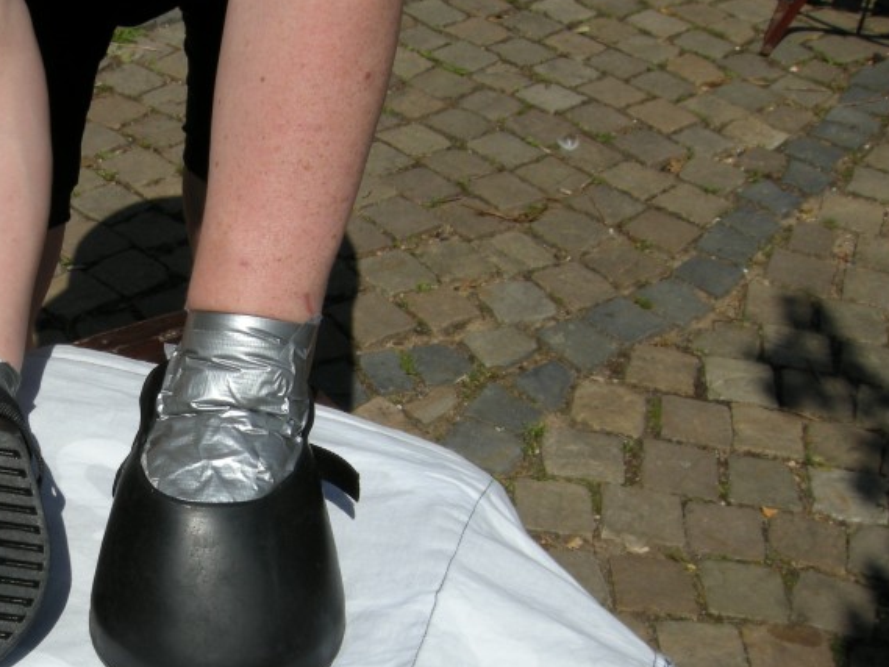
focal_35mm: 63
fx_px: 1618
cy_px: 547
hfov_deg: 29.7
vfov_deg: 22.9
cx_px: 131
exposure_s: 1/370
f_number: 6.8
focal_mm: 7.5
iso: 64
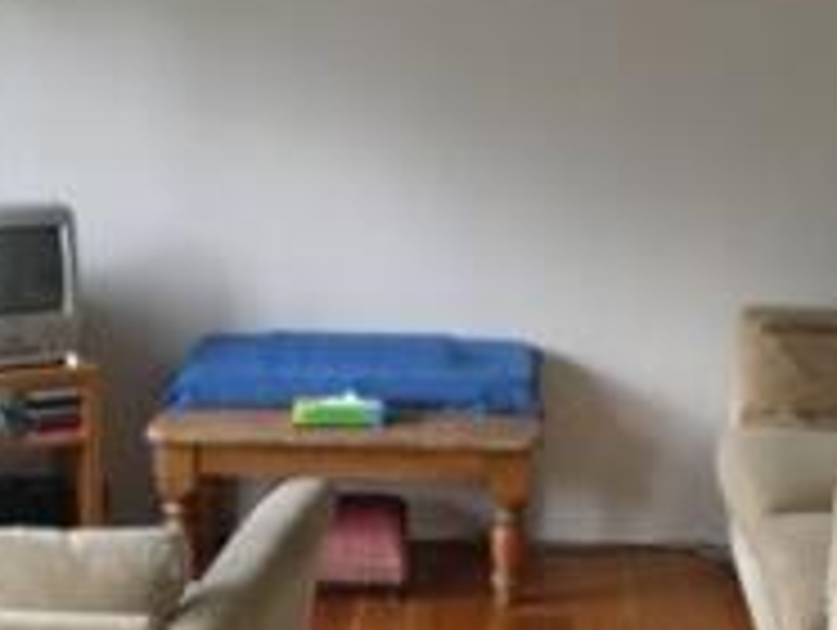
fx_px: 2881
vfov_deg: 12.4
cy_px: 484
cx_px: 344
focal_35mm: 119
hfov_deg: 16.5
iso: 100
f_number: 2.8
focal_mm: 8
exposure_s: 1/28.6
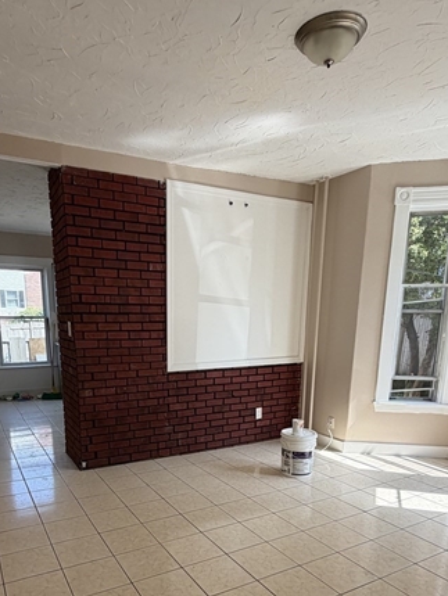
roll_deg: -1.2
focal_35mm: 25
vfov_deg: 66.4
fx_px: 431
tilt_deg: -10.9
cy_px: 421
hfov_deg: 54.7
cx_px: 191
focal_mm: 2.22
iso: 50
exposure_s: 1/166
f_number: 2.2
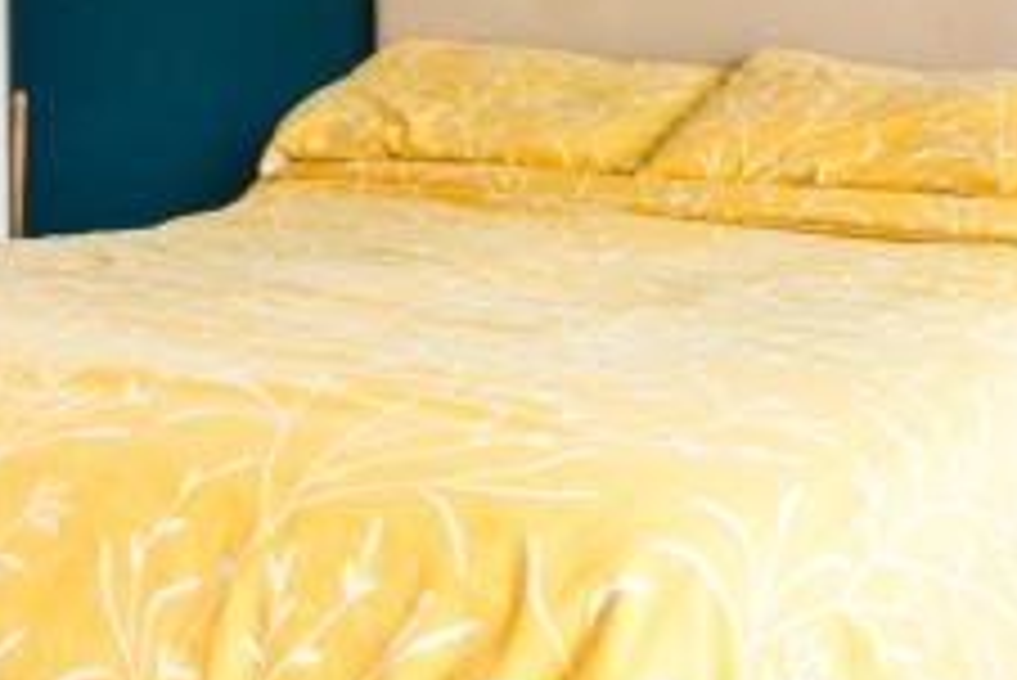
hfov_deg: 29.2
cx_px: 274
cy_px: -34
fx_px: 1922
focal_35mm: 68
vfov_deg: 19.4
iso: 400
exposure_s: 1/30
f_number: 7.1
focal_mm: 10
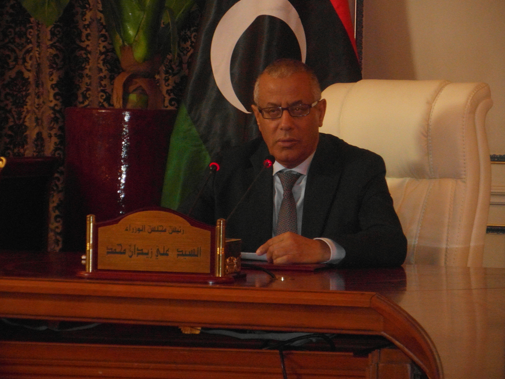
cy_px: 187
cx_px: 258
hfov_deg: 10.8
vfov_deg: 8.1
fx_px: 2670
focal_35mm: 183
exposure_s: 1/60
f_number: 4.4
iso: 640
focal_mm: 28.9
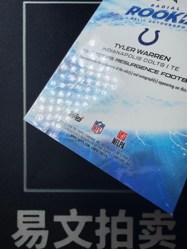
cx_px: 94
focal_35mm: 24
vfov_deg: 71.6
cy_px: 124
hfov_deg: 56.8
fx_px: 173
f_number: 2.2
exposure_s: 1/624
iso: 40
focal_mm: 2.22
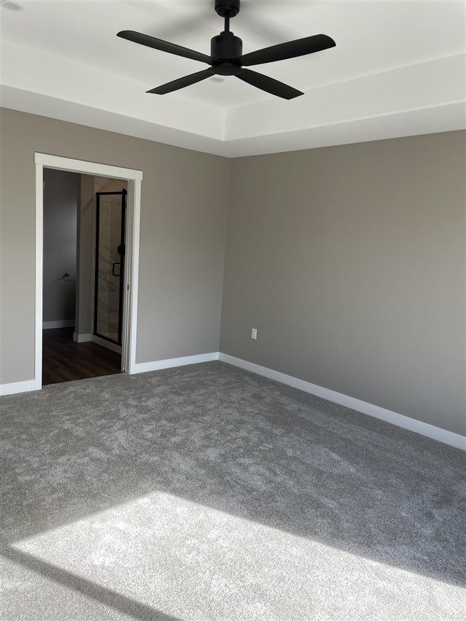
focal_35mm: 26
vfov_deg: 67.3
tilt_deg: -8.2
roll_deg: -3.9
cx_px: 233
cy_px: 310
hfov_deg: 53.1
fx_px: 467
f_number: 1.6
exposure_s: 1/282
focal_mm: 4.2
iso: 32
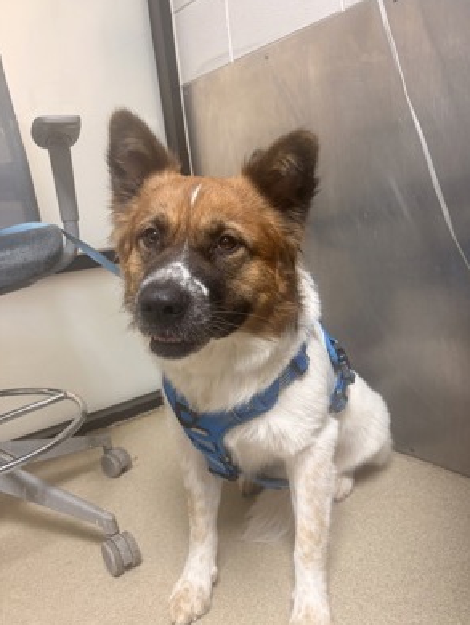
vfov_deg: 63.4
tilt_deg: -11.7
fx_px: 506
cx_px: 249
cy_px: 329
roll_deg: +5.2
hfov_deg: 49.8
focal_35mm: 28
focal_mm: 5.96
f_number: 1.6
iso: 160
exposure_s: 1/50
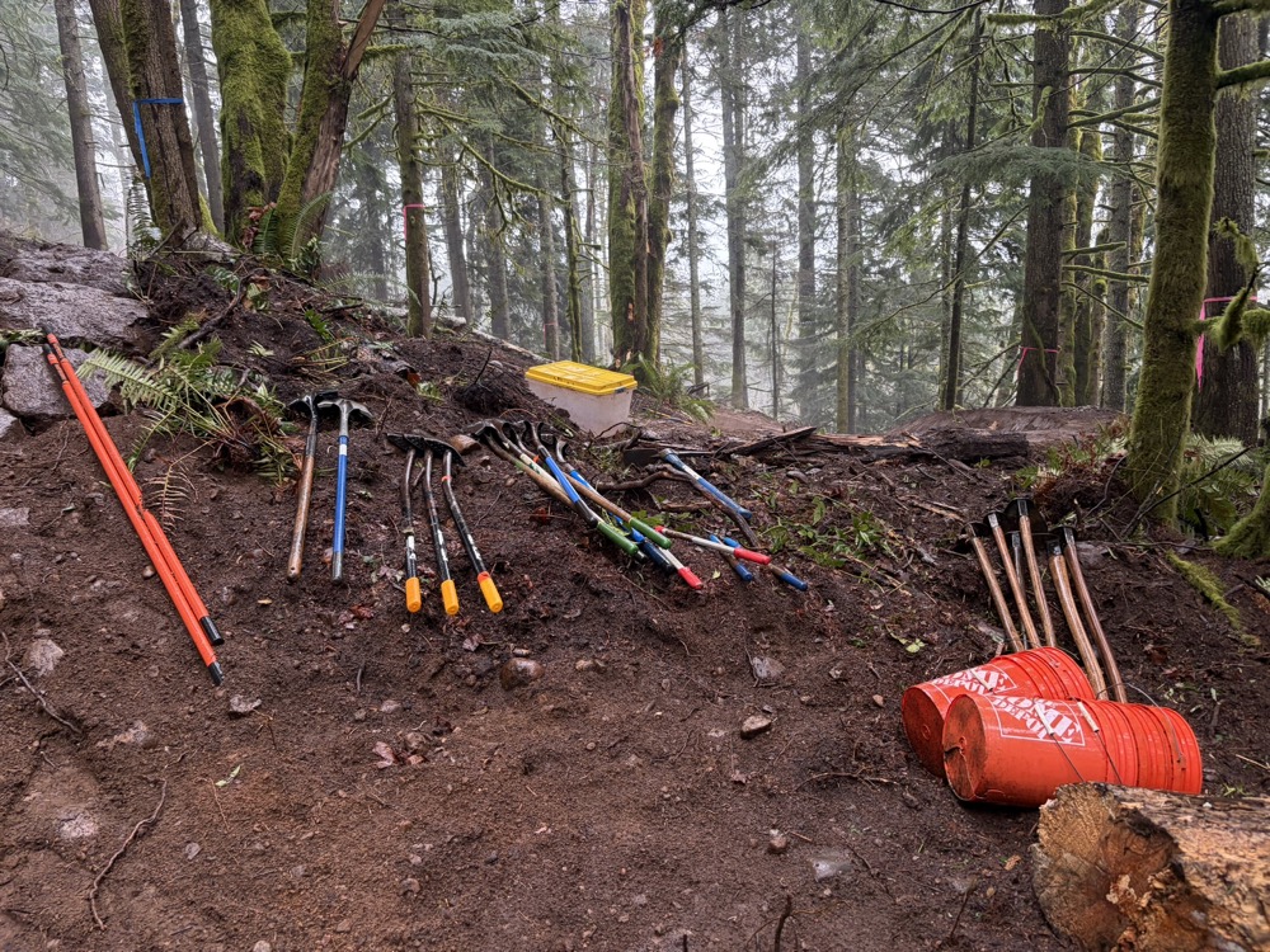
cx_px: 635
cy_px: 476
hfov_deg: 67.3
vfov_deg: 53.1
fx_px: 954
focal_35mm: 26
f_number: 1.6
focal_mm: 5.96
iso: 125
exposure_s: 1/70
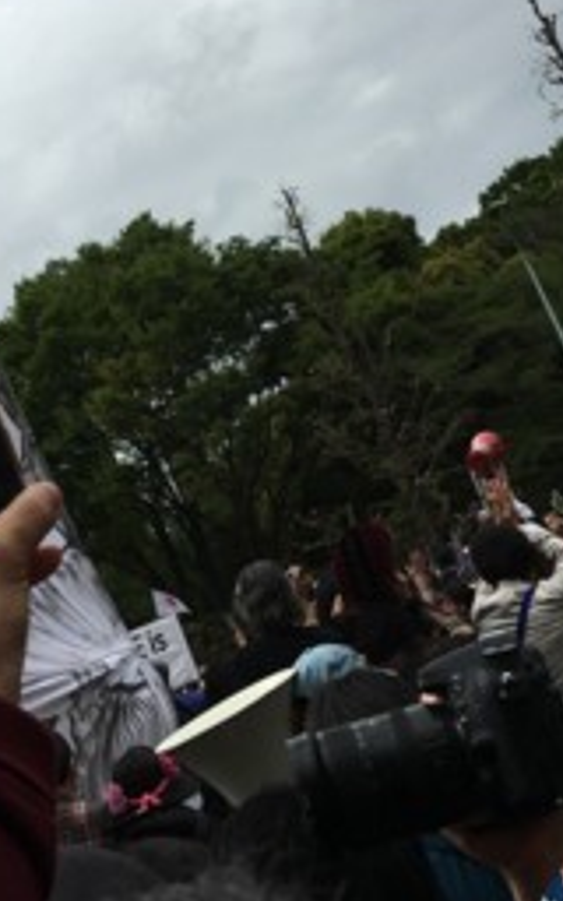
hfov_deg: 24.0
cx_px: 236
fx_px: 1326
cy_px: 320
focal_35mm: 54
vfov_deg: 37.2
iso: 25
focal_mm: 4.15
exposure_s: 1/1709
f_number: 2.2
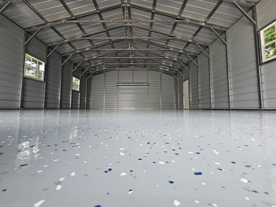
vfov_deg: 89.9
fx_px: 104
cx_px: 138
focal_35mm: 13
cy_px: 104
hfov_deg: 106.2
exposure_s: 1/207
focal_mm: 2.2
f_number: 2.2
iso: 160
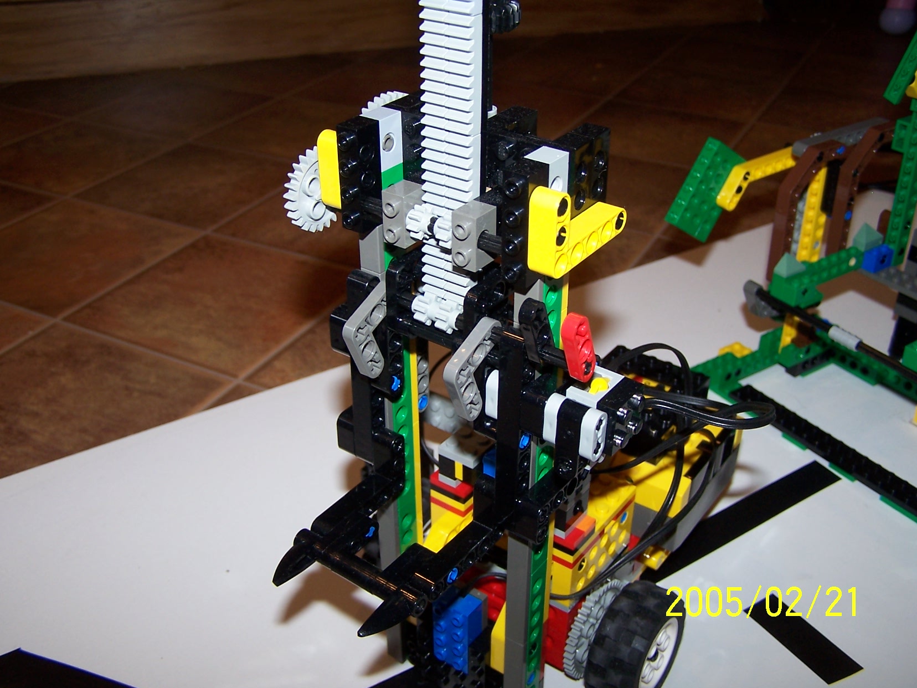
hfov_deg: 49.0
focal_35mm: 38
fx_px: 1007
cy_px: 344
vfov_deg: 37.7
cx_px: 458
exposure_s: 1/60
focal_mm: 6.3
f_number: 2.8
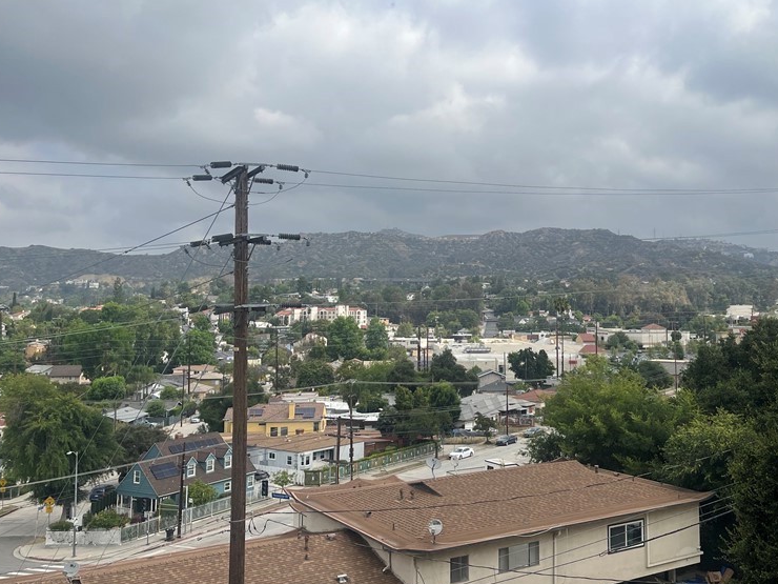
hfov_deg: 50.8
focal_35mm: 36
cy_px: 244
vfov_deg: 39.5
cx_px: 489
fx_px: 809
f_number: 1.6
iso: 50
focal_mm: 5.1
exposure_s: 1/4310
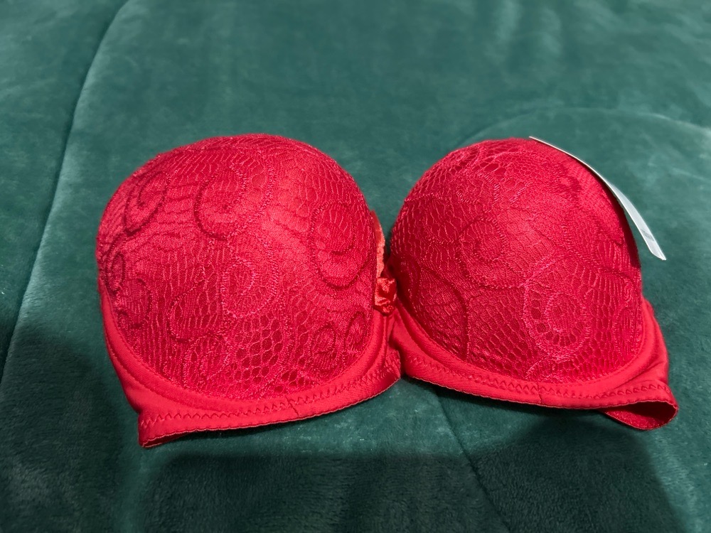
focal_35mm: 26
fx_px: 534
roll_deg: -8.0
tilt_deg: -44.8
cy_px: 266
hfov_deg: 67.3
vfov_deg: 53.1
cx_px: 356
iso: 640
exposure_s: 1/30
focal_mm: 5.7
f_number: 1.5
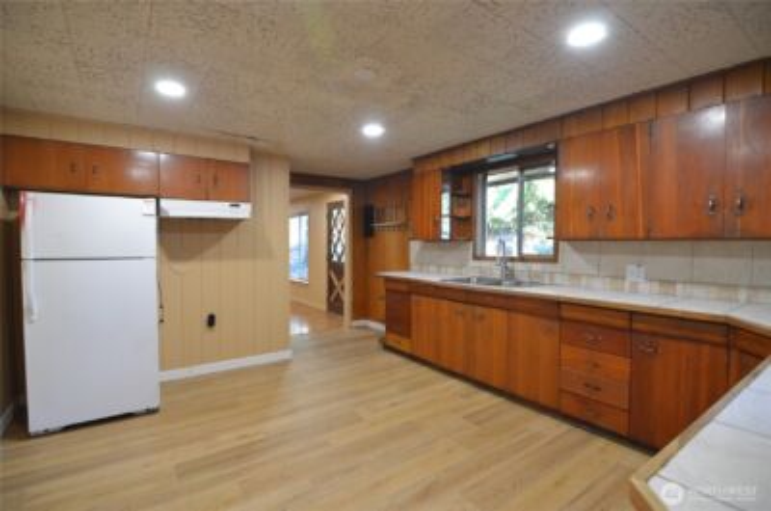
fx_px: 353
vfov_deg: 71.8
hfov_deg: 95.1
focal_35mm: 16
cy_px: 256
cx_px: 386
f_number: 3.2
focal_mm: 11
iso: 800
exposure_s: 1/40
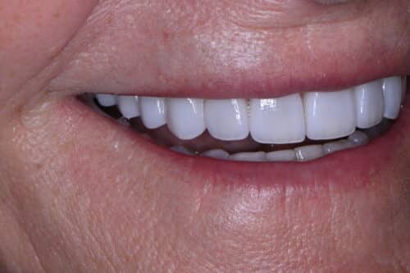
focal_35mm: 128
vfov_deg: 10.7
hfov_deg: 16.1
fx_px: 1452
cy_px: 136
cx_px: 205
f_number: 22
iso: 100
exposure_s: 1/250
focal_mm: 85
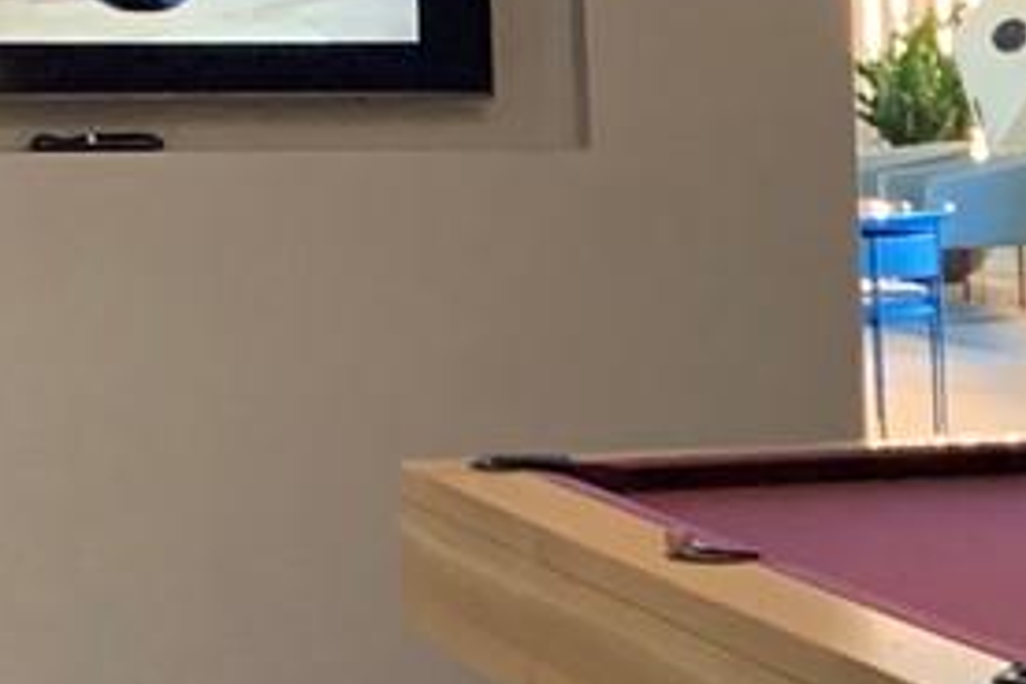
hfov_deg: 11.7
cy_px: 810
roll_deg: -0.5
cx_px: 2067
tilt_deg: -9.2
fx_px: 4474
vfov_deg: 8.6
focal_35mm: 157
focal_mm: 4.25
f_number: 1.8
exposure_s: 1/60
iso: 250
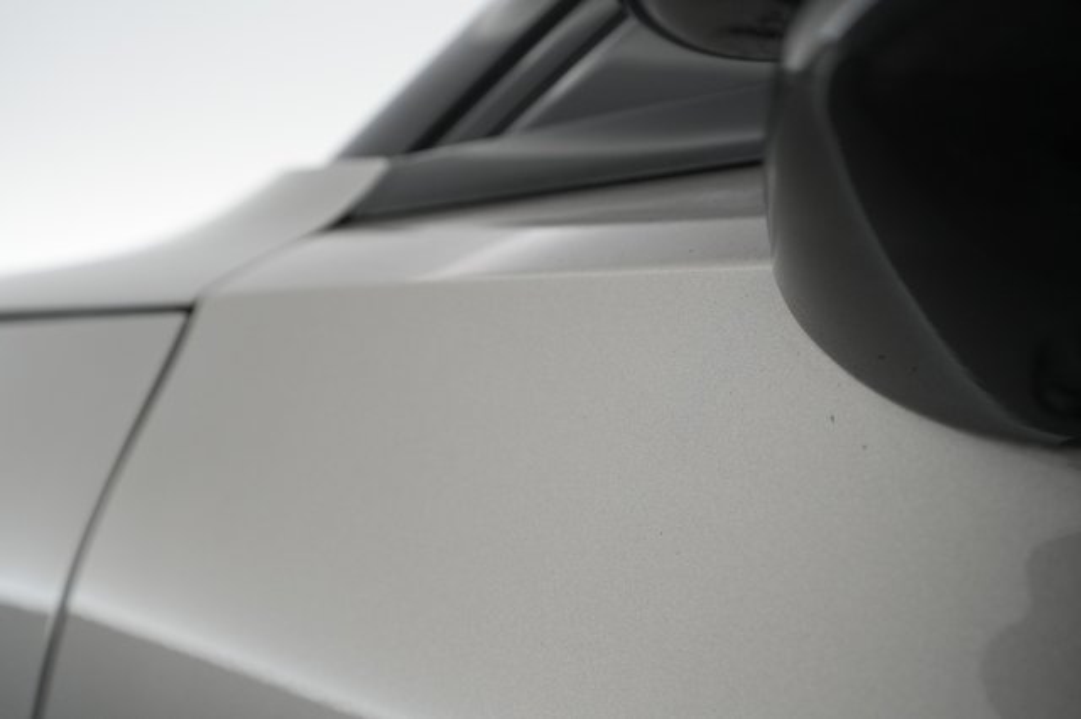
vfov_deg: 46.4
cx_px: 540
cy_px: 360
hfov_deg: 65.5
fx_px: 840
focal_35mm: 28
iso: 2500
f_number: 4.5
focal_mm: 28
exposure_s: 1/100
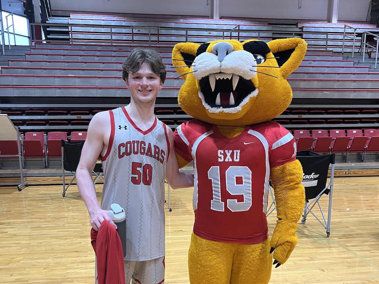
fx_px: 383
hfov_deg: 52.6
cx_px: 190
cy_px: 192
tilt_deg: -9.6
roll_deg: -0.7
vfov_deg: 40.1
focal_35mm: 35
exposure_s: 1/60
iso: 80
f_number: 1.5
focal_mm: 5.7
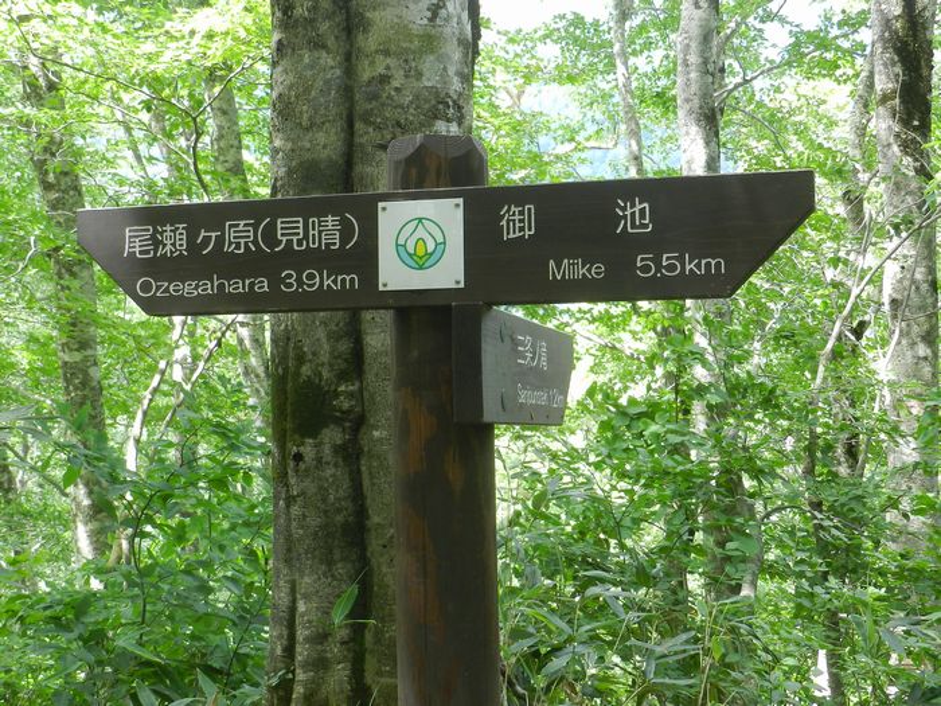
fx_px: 1441
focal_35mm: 53
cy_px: 353
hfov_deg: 36.2
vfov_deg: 27.5
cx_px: 470
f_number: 4.4
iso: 200
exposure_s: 1/50
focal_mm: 9.4
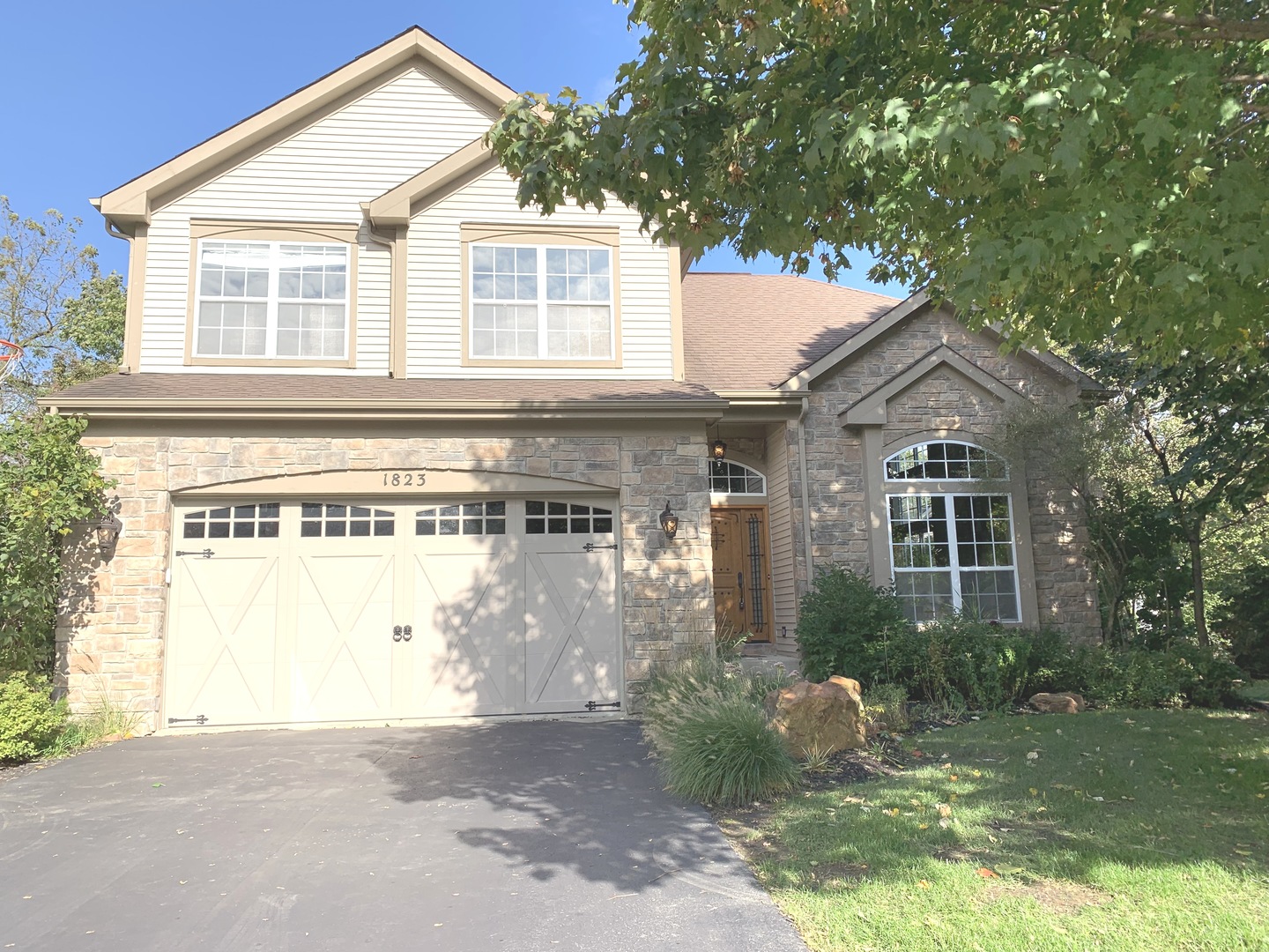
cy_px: 476
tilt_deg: +8.7
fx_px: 953
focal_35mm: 26
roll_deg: +1.2
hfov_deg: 67.3
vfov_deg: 53.1
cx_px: 634
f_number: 1.8
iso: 25
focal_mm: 4.25
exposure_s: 1/1406
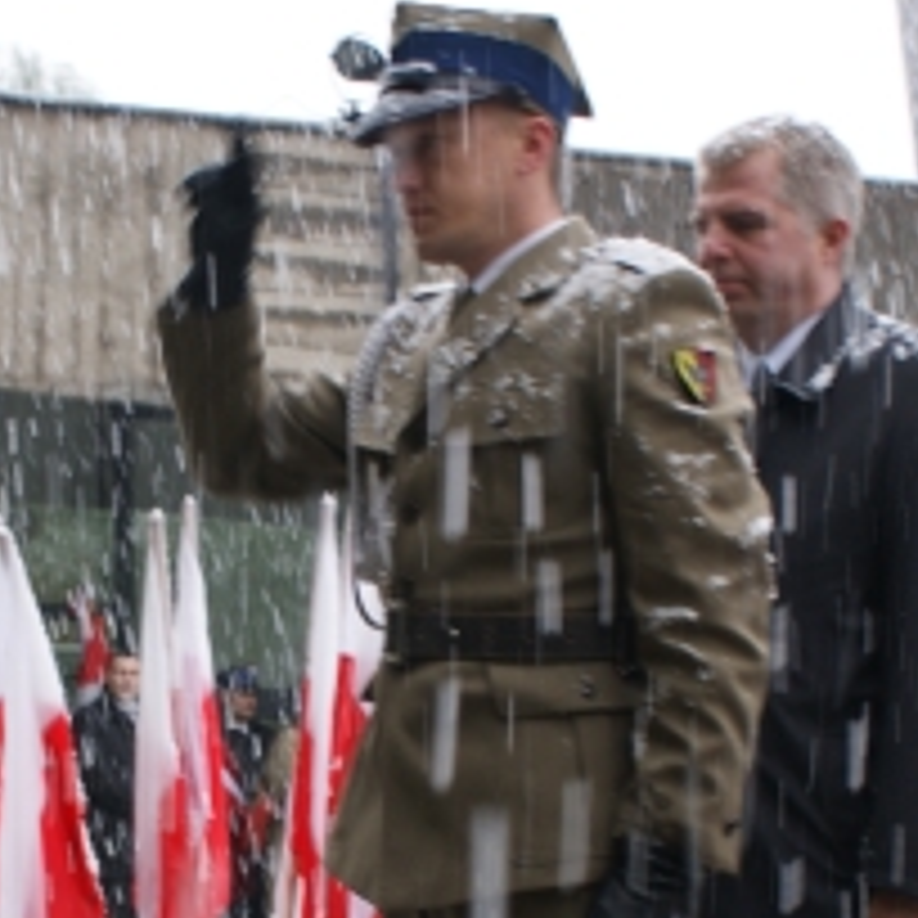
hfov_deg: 18.0
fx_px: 2880
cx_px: 194
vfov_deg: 17.8
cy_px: 819
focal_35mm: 96
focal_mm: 24
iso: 100
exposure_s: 1/40
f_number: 4.5
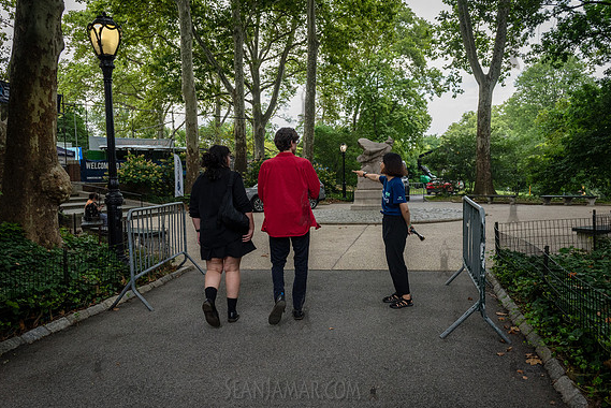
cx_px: 305
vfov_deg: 45.0
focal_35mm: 29
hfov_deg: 63.6
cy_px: 207
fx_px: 492
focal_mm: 26
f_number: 4.5
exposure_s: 1/640
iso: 1000
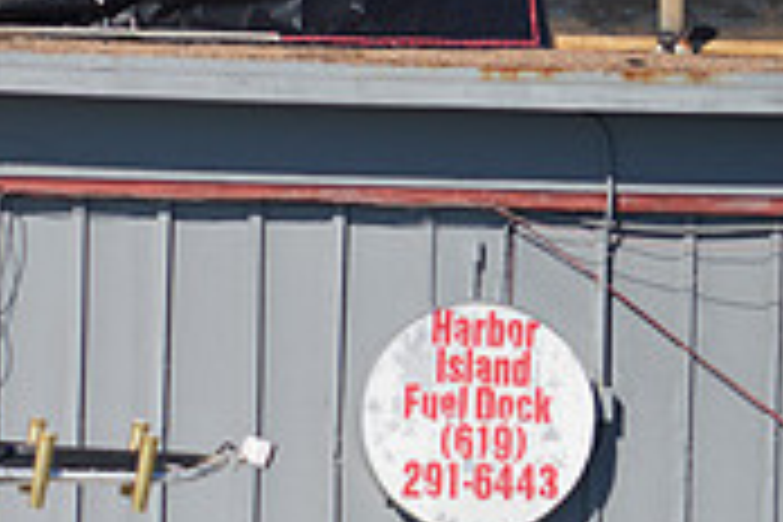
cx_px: 112
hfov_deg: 2.5
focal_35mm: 823
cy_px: 806
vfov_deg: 1.7
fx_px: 17891
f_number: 6.3
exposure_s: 1/640
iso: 100
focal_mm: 165
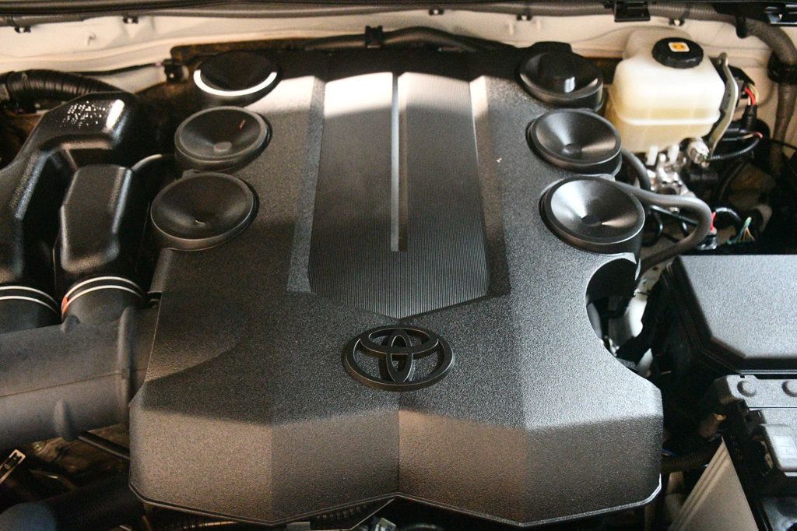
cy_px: 266
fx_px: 664
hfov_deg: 61.9
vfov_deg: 43.6
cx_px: 398
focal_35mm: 30
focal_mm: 20
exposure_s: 1/60
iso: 12800
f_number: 3.5
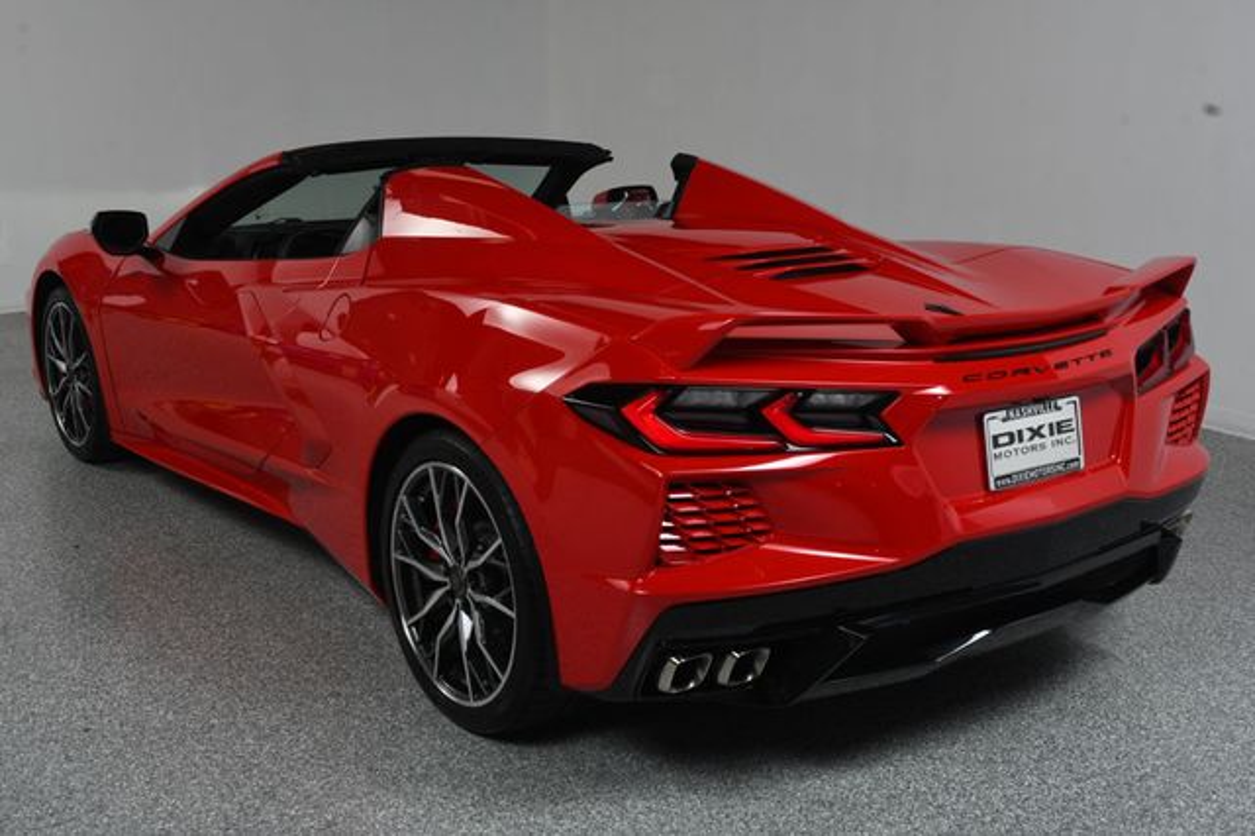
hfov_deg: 48.5
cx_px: 628
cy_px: 418
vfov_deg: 33.4
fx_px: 1394
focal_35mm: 40
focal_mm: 27
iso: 100
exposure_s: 1/160
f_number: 13
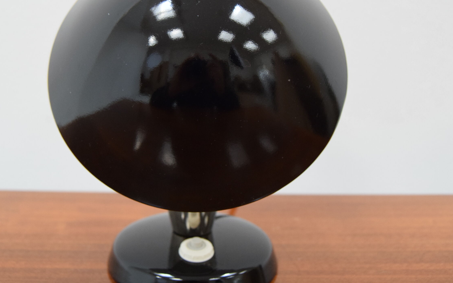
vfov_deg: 28.5
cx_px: 194
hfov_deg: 44.2
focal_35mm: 45
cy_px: 115
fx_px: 556
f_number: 4.5
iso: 1600
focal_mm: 22
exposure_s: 1/80
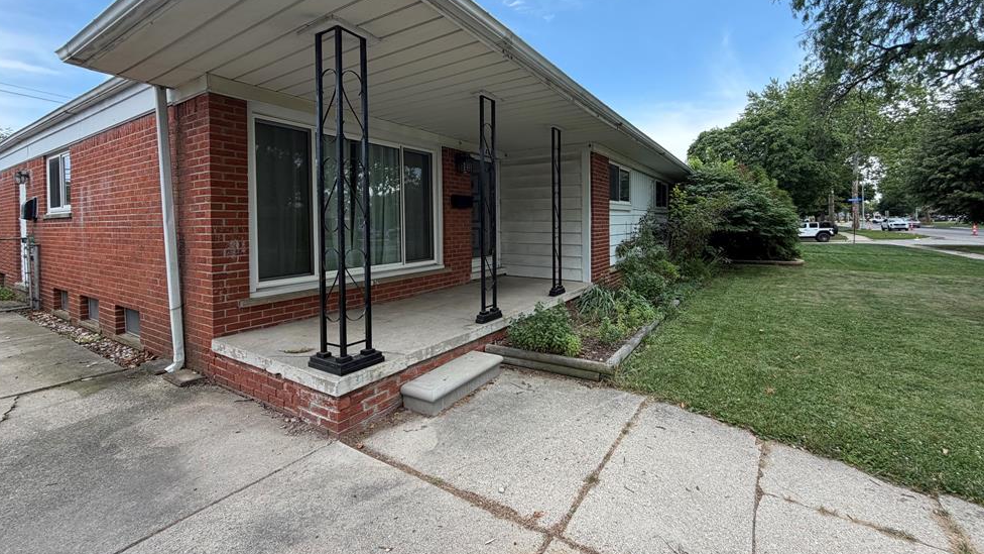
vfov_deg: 66.6
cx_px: 502
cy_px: 229
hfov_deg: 99.4
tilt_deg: -0.5
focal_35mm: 16
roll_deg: +0.6
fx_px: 417
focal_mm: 2.22
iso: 50
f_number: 2.2
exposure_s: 1/502
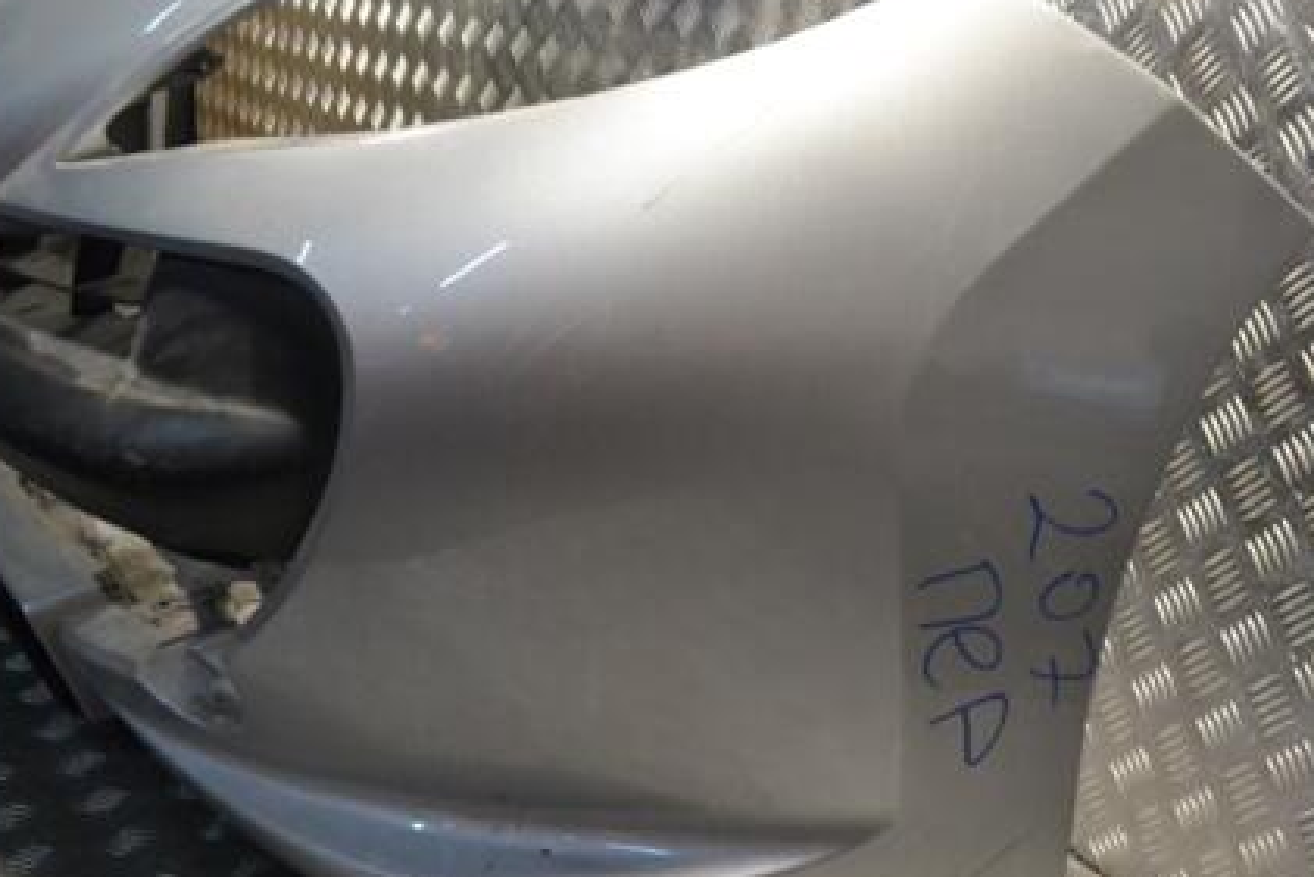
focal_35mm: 47
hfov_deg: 41.8
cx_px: 743
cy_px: 574
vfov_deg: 28.5
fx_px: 1716
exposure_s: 1/250
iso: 3200
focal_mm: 22
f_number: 8
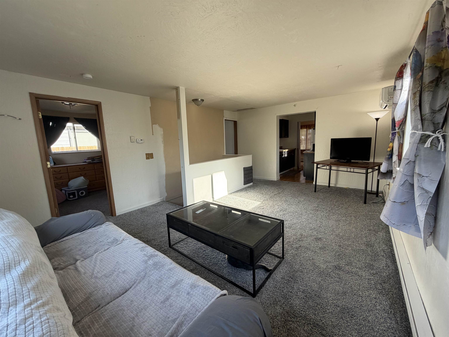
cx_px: 224
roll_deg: +2.4
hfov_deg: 102.1
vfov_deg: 85.7
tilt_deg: -8.2
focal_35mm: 14
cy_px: 168
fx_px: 182
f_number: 2.2
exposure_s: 1/121
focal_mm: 2.22
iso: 100
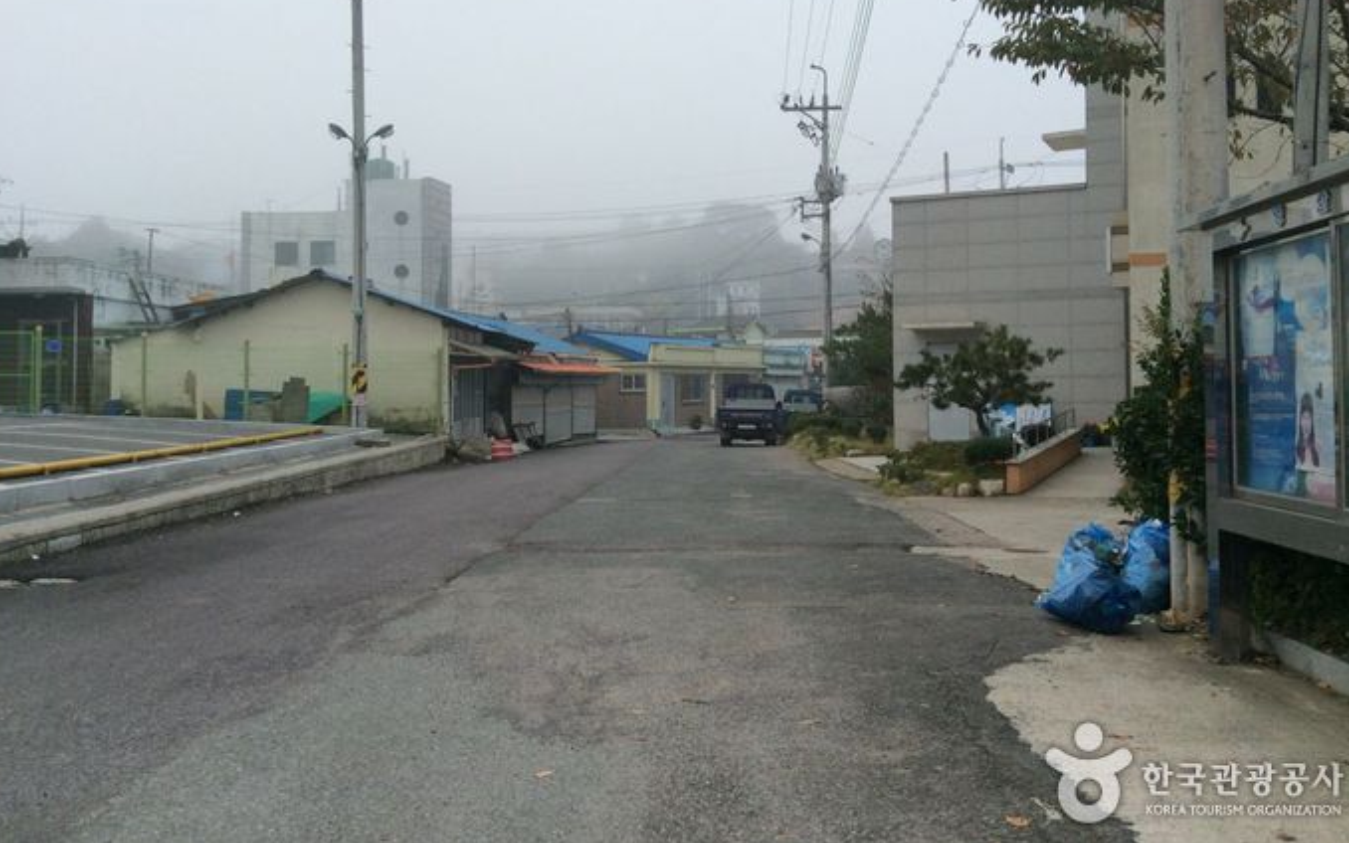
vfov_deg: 35.2
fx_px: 1324
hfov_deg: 54.0
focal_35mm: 36
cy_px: 332
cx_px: 677
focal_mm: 3.3
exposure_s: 1/510
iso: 32
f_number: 2.4
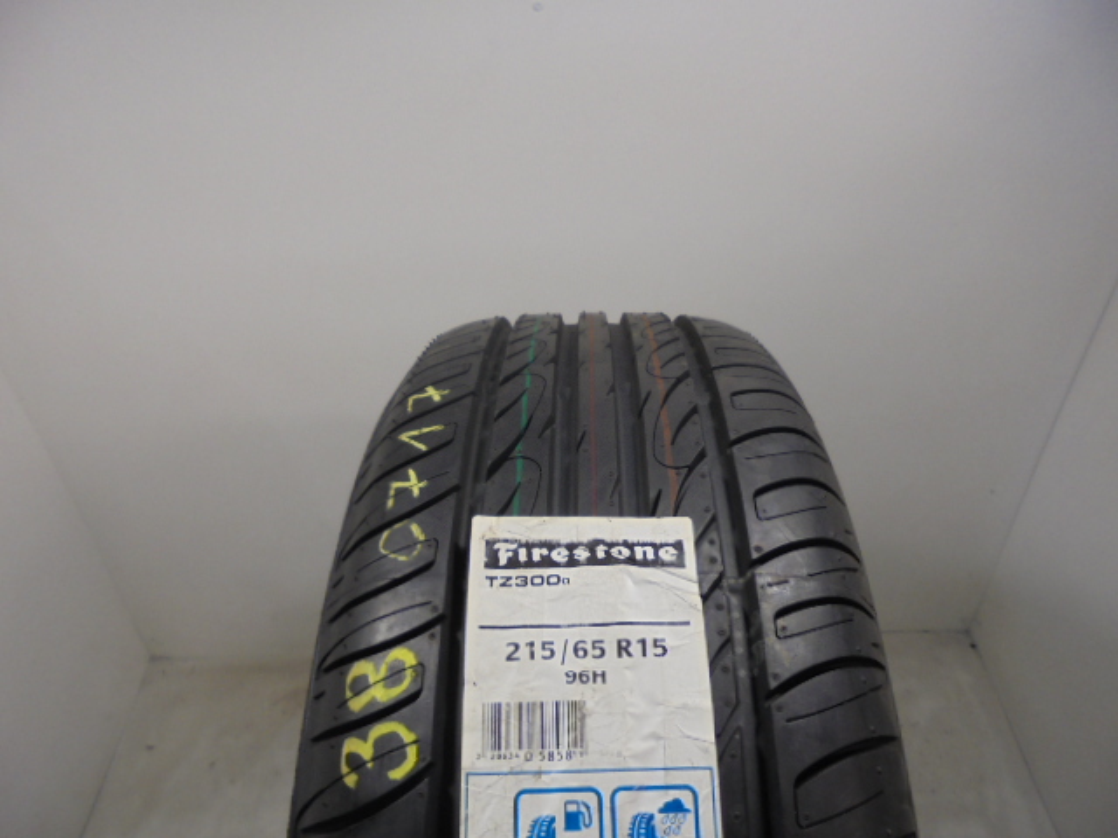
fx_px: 840
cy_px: 419
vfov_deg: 53.1
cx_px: 559
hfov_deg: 67.3
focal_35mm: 26
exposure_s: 1/40
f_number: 3.5
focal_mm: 4.6
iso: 100
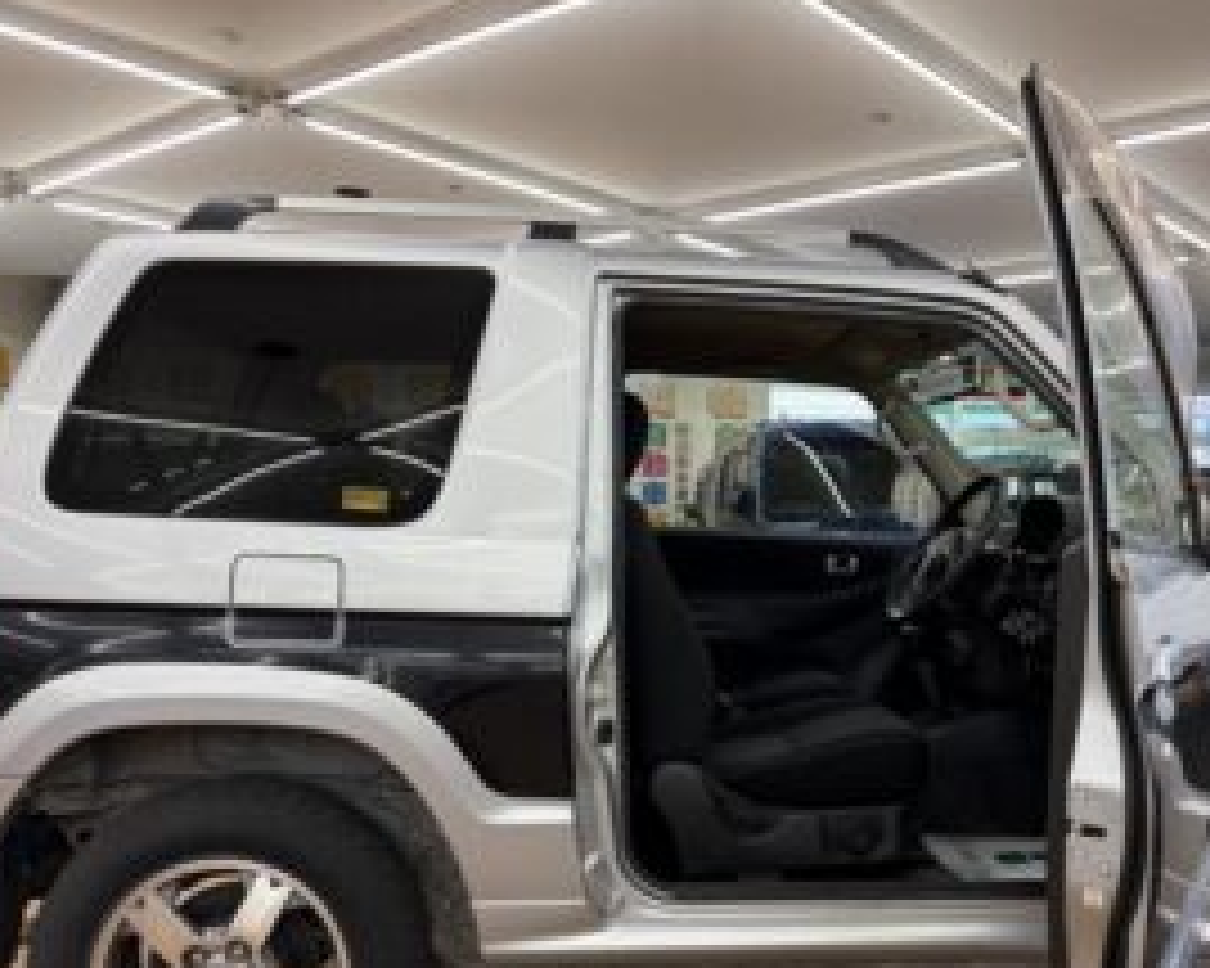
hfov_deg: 53.8
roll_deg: -0.2
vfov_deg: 44.3
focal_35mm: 33
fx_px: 1181
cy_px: 579
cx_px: 733
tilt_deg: -1.8
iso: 64
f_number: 1.6
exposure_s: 1/100
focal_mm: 5.96
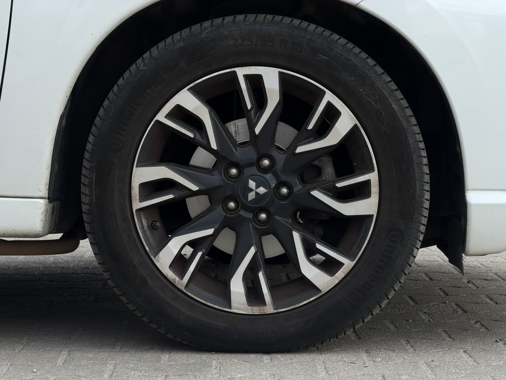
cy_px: 190
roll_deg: +0.2
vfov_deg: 14.8
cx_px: 253
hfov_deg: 19.6
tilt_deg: -3.4
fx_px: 1462
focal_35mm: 100
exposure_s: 1/361
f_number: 2.8
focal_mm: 16.89
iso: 50
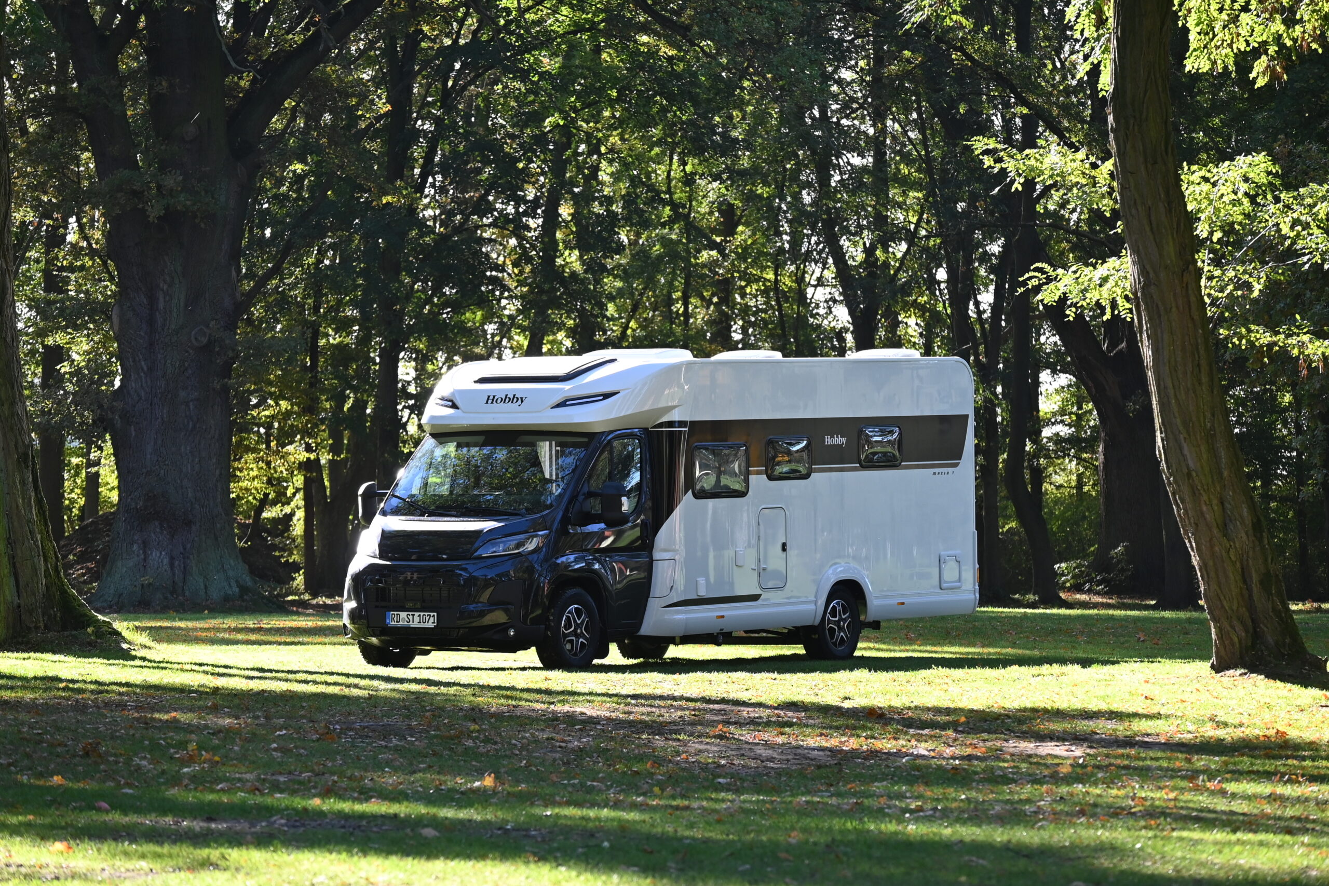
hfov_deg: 13.2
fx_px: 5759
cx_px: 664
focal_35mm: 156
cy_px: 443
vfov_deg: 8.8
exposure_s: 1/250
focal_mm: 104
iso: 360
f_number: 5
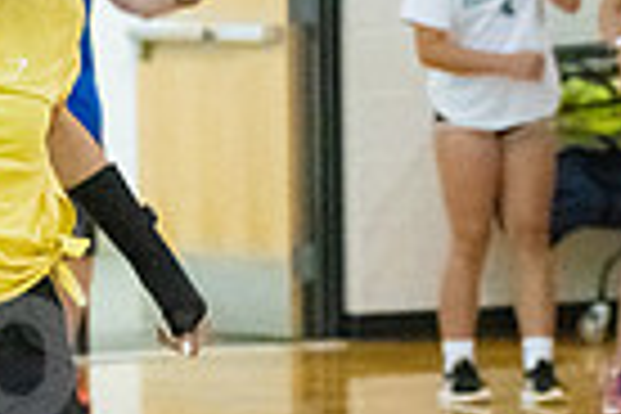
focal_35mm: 399
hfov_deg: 5.2
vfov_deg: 3.4
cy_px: 421
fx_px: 6882
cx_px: -58
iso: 6400
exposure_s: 1/640
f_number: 4.5
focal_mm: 95
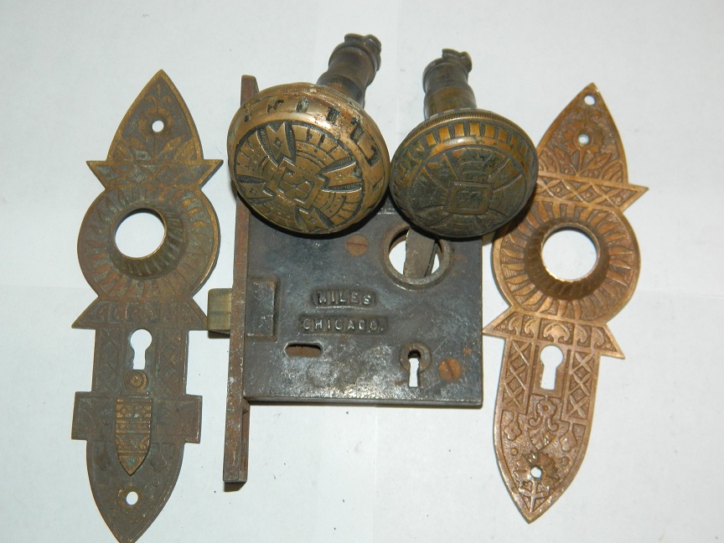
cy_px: 272
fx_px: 983
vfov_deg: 30.9
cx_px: 362
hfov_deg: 40.4
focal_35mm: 47
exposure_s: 1/30
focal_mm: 8.4
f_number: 3.6
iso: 200
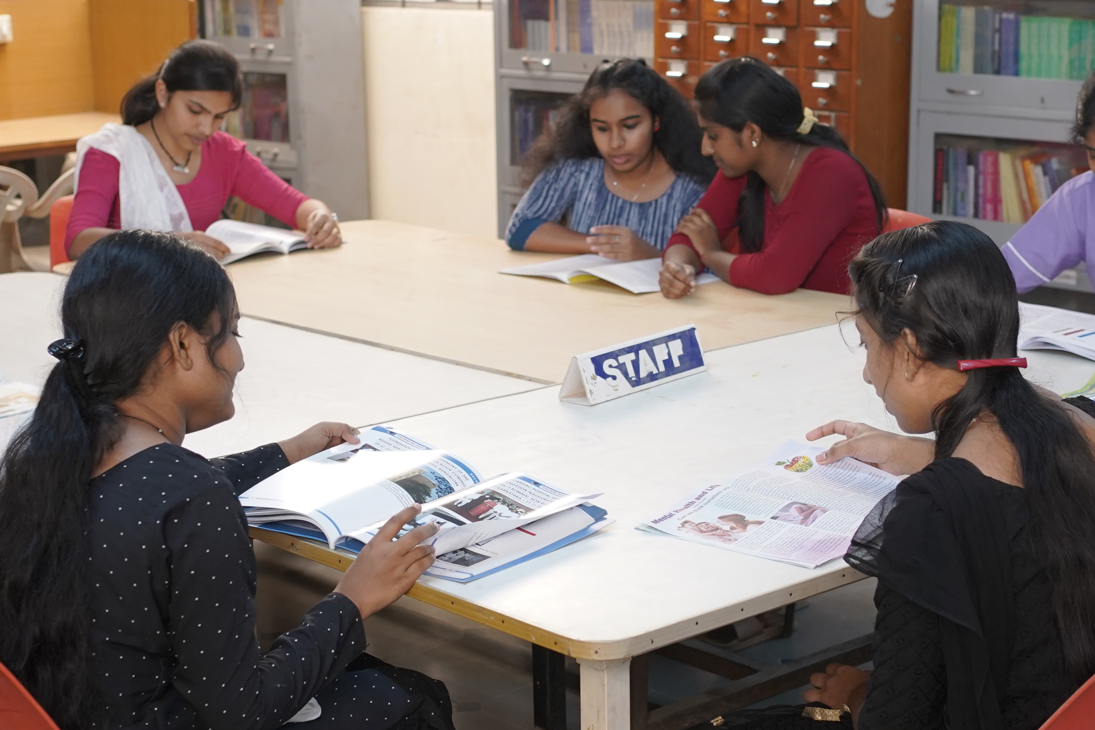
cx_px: 548
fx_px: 2129
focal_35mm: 70
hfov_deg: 28.8
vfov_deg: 19.4
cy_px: 442
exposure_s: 1/80
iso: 1600
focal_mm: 35
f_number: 3.5
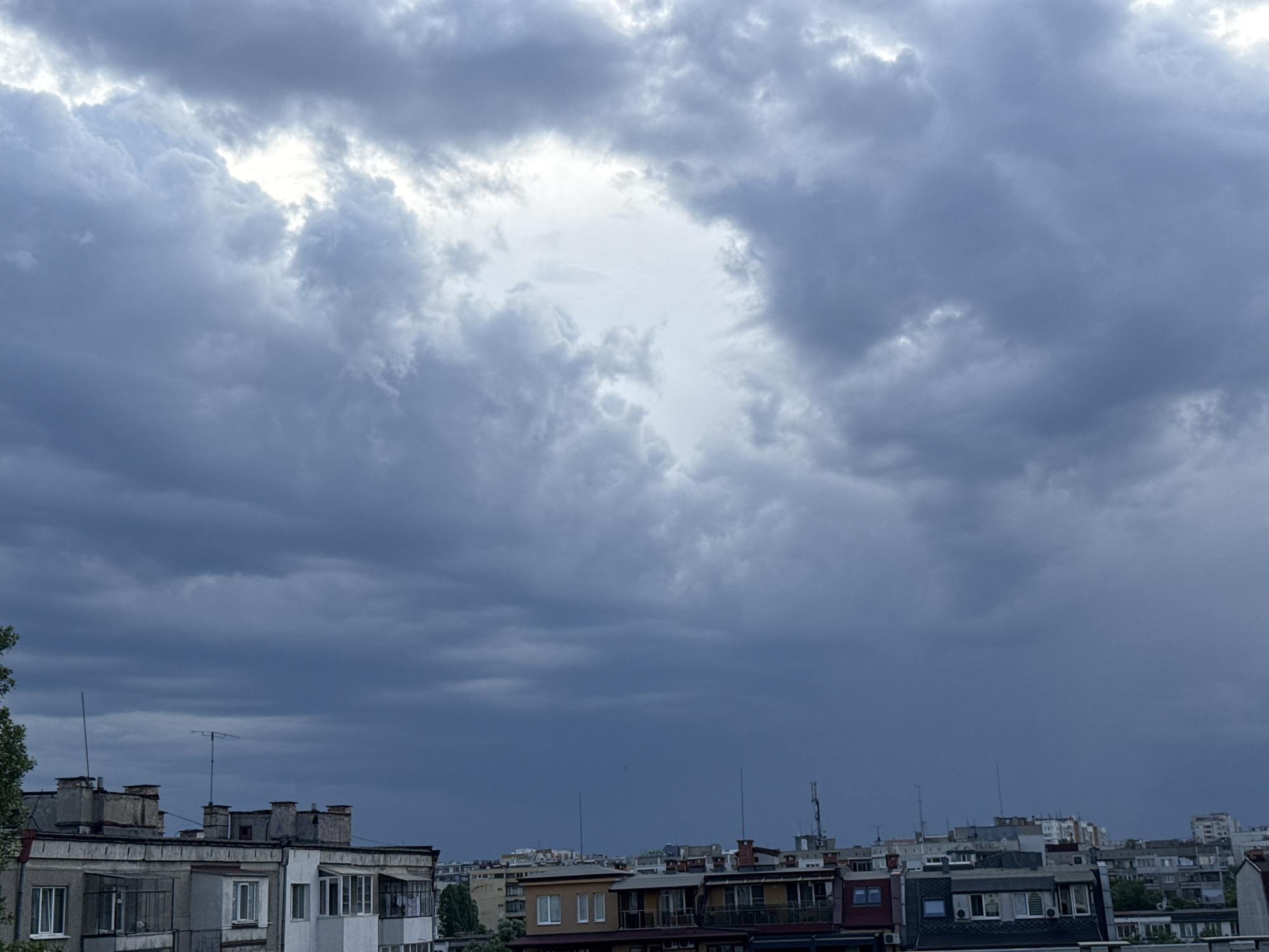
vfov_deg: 30.3
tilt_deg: +13.7
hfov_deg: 39.7
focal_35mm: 48
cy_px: 476
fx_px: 1760
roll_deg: +3.0
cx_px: 634
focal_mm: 6.76
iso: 64
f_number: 1.78
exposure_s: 1/1637
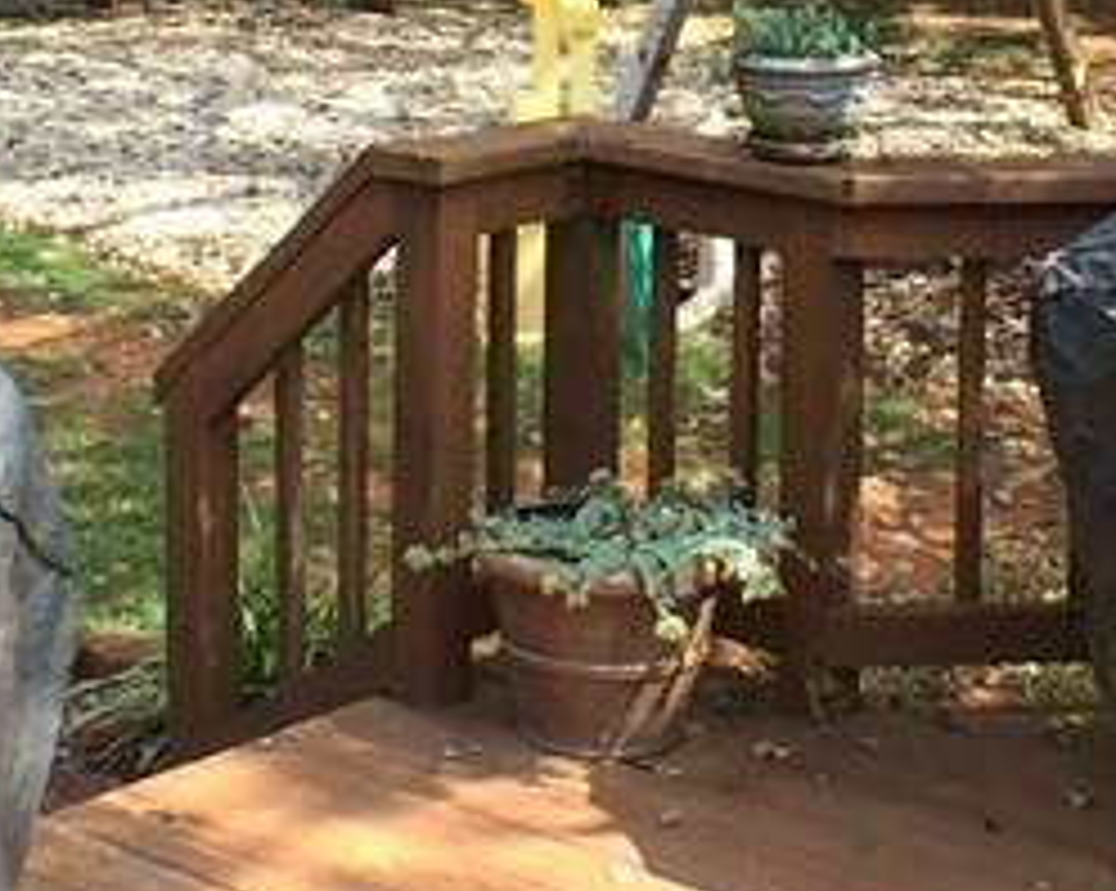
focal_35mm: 121
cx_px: 734
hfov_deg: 15.9
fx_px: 3993
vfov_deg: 12.5
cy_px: -54
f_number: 2.2
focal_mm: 4.12
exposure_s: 1/313
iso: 32
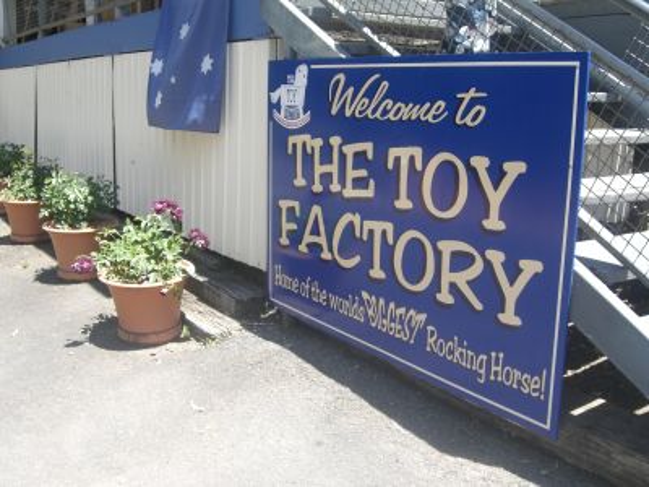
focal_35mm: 38
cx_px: 324
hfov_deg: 49.0
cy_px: 244
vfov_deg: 37.7
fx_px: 712
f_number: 4
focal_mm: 7.9
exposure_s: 1/250
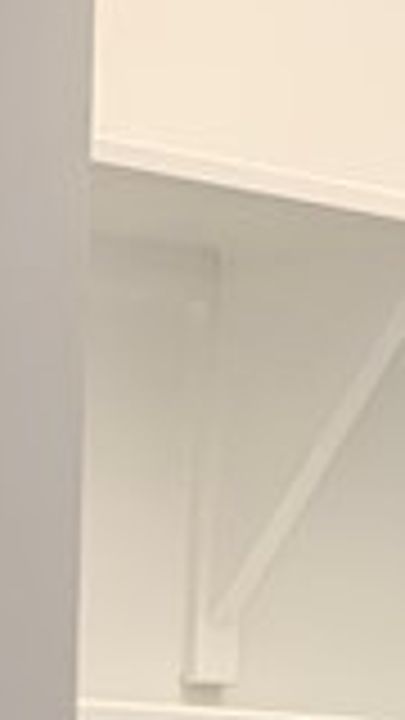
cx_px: 598
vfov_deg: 10.6
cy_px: 1562
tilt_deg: -10.6
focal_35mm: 181
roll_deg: -3.9
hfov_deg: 6.6
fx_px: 3456
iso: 64
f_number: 1.8
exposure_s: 1/60
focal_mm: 4.25
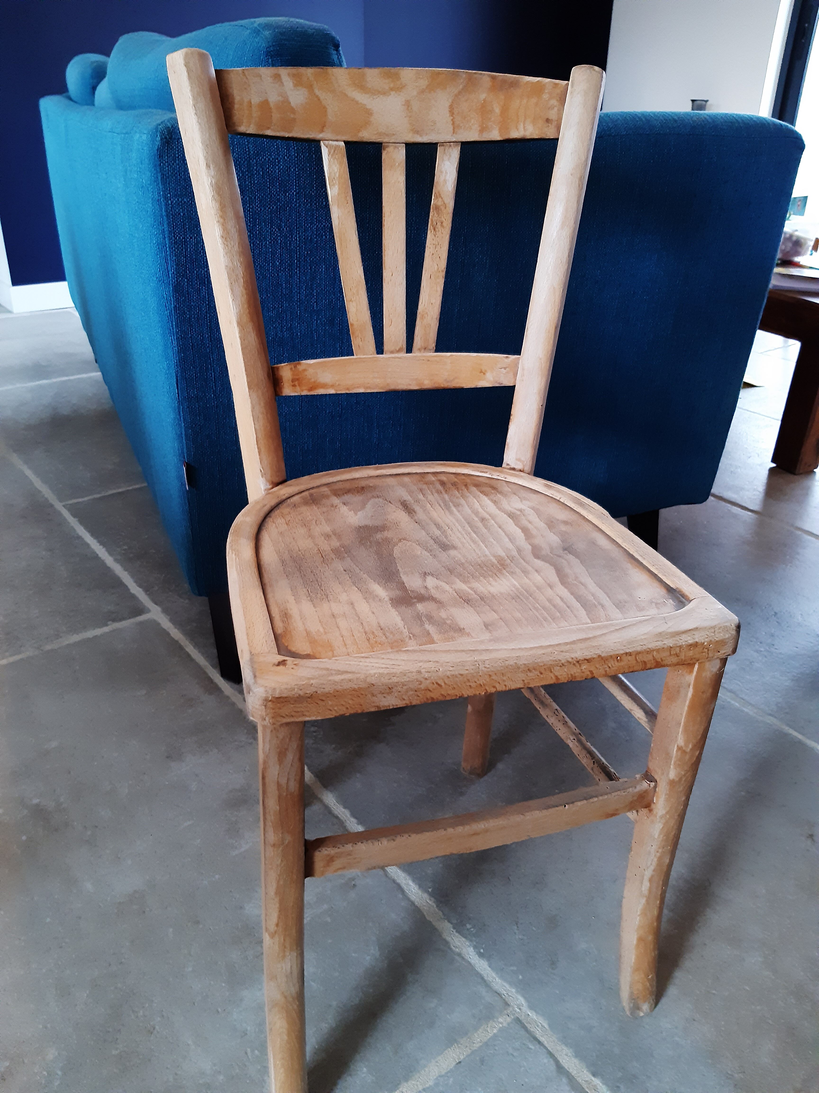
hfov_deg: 53.1
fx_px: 820
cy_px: 546
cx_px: 410
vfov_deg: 67.3
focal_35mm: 26
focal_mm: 3.92
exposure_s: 1/30
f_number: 1.7
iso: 250
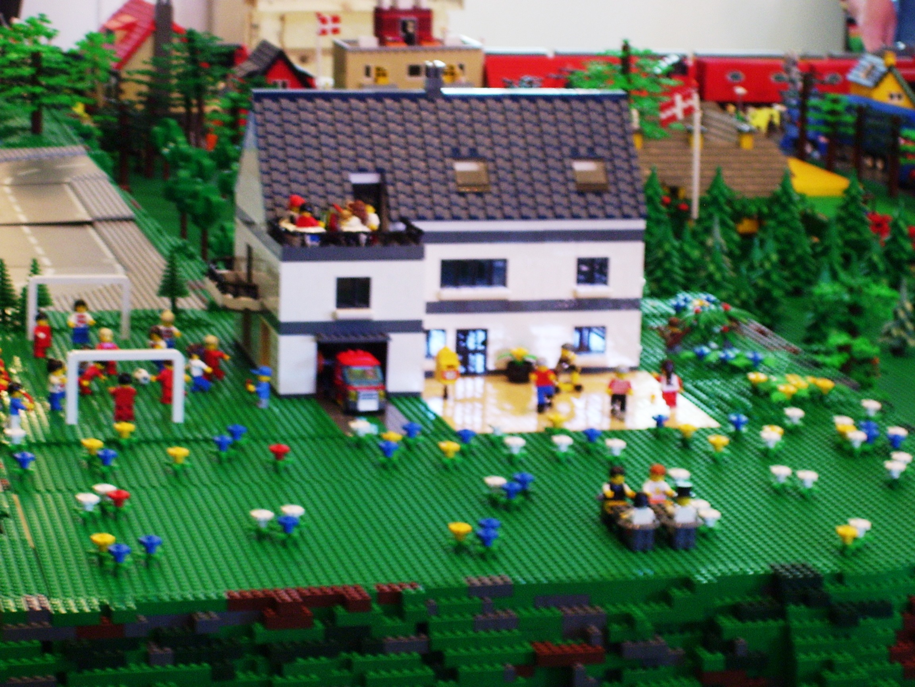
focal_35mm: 108
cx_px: 458
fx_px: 2855
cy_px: 344
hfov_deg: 18.2
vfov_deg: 13.7
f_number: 4.6
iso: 160
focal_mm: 18
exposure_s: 1/8
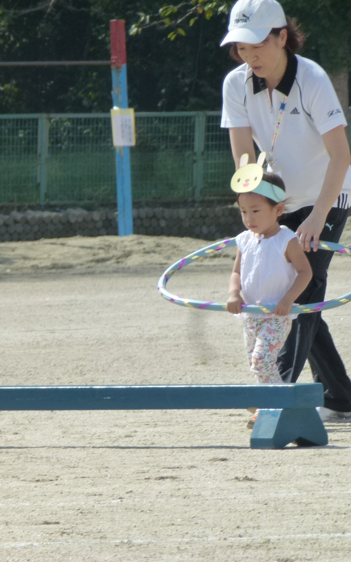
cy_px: 281
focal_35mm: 544
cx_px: 260
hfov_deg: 2.4
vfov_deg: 3.9
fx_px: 8326
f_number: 5.9
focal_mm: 68.8
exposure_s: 1/500
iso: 160
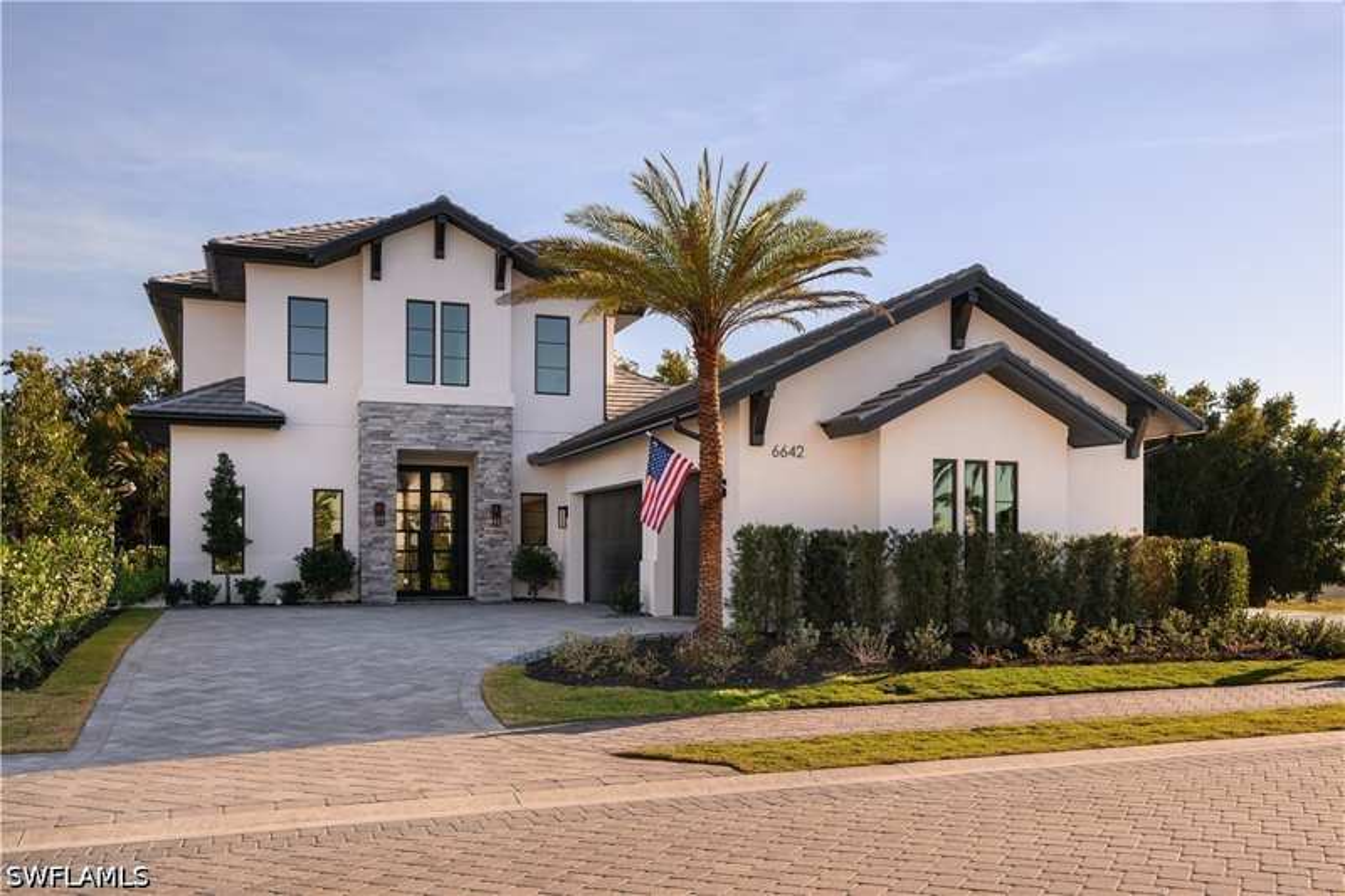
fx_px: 1121
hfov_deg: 61.9
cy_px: 448
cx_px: 672
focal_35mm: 30
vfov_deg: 43.6
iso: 125
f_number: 8
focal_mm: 30
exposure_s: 1/320
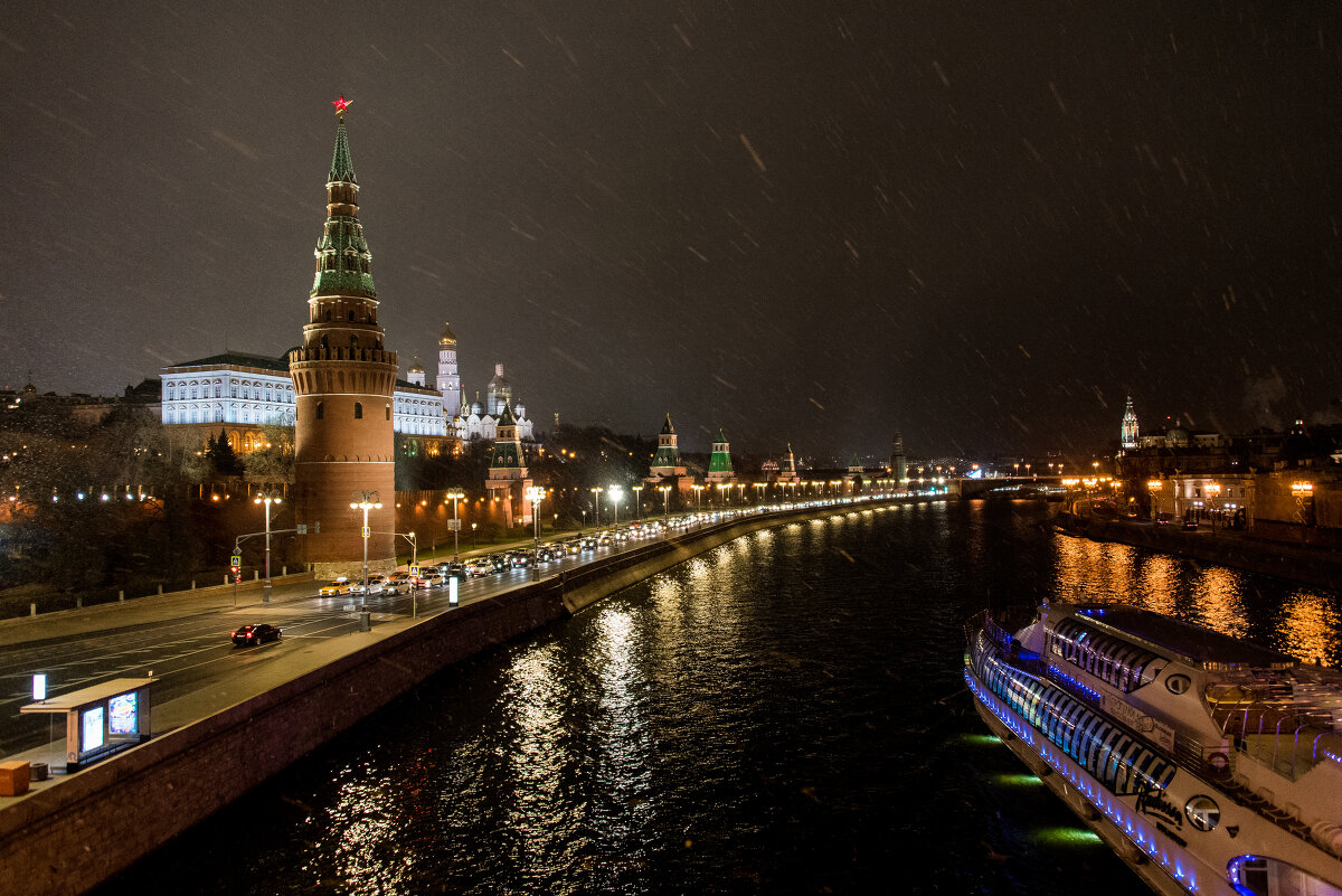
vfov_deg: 46.4
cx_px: 671
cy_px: 448
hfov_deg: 65.5
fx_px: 1044
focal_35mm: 28
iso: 3200
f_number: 3.5
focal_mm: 28
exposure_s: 1/60
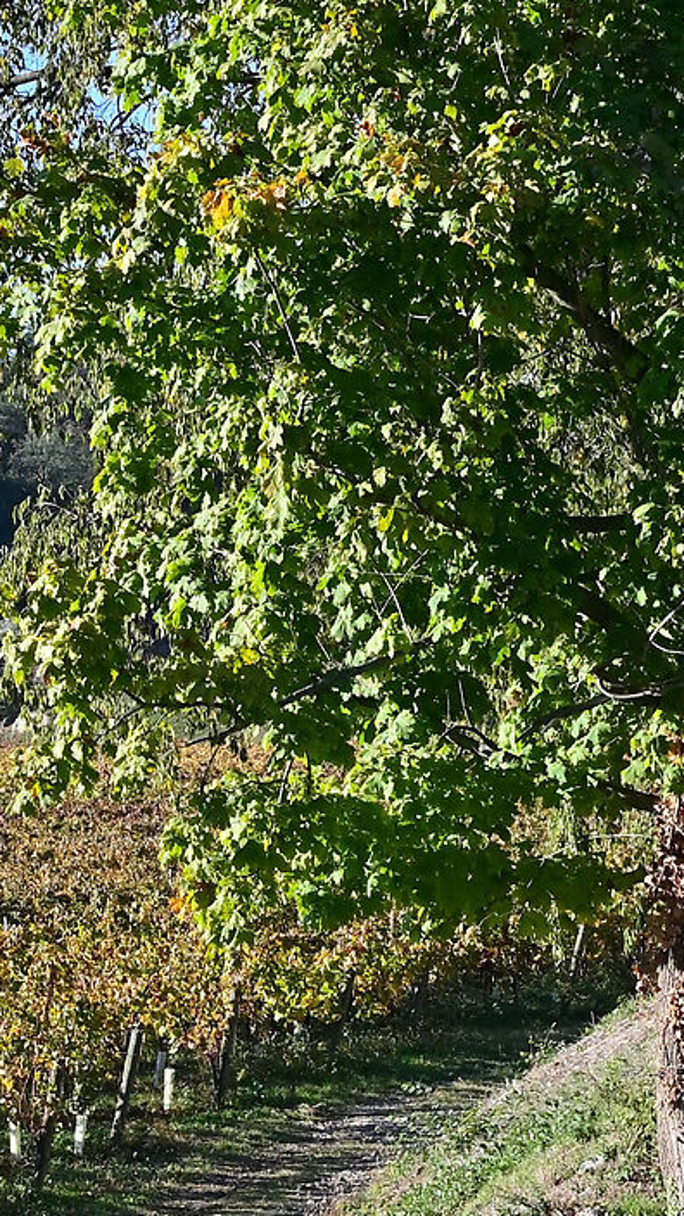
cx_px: -102
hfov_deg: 9.6
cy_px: 1376
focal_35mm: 125
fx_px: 4030
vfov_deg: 16.6
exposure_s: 1/320
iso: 400
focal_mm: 35
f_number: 13
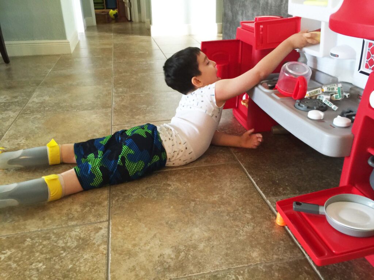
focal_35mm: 29
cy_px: 140
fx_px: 313
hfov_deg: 61.7
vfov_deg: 48.2
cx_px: 187
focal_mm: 4.15
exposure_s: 1/4
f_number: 2.2
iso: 64
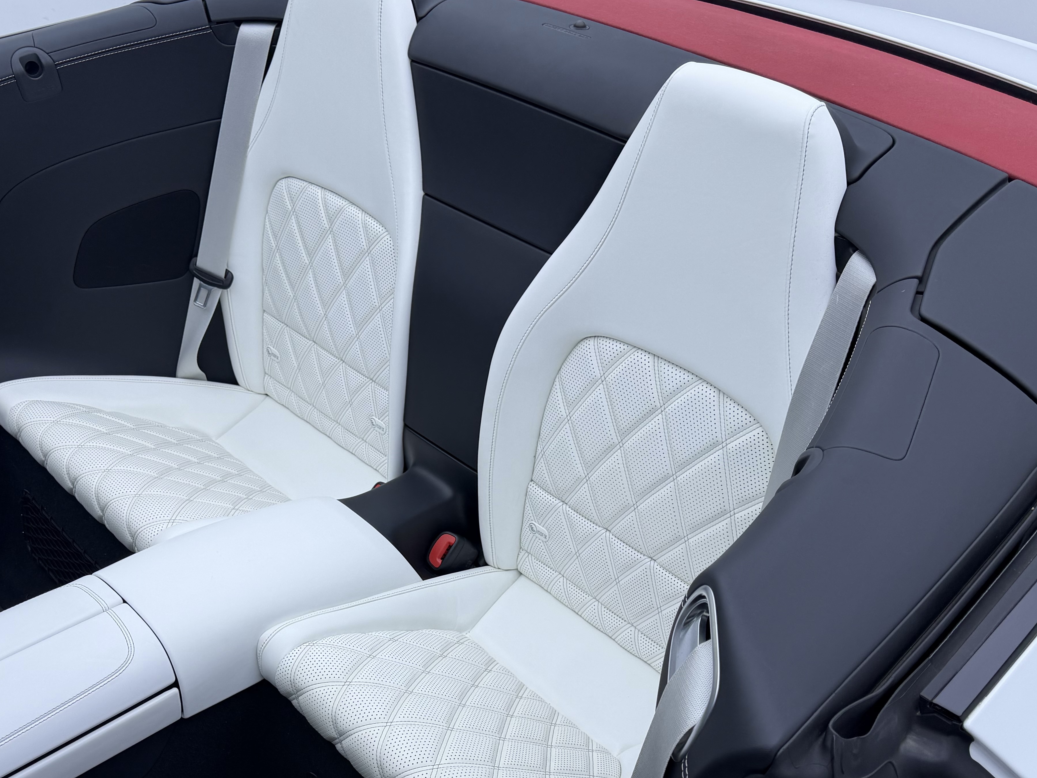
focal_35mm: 38
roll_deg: -0.1
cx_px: 403
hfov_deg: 48.6
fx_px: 1138
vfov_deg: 37.1
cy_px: 550
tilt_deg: -40.6
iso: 64
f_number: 1.78
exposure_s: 1/247
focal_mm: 6.76
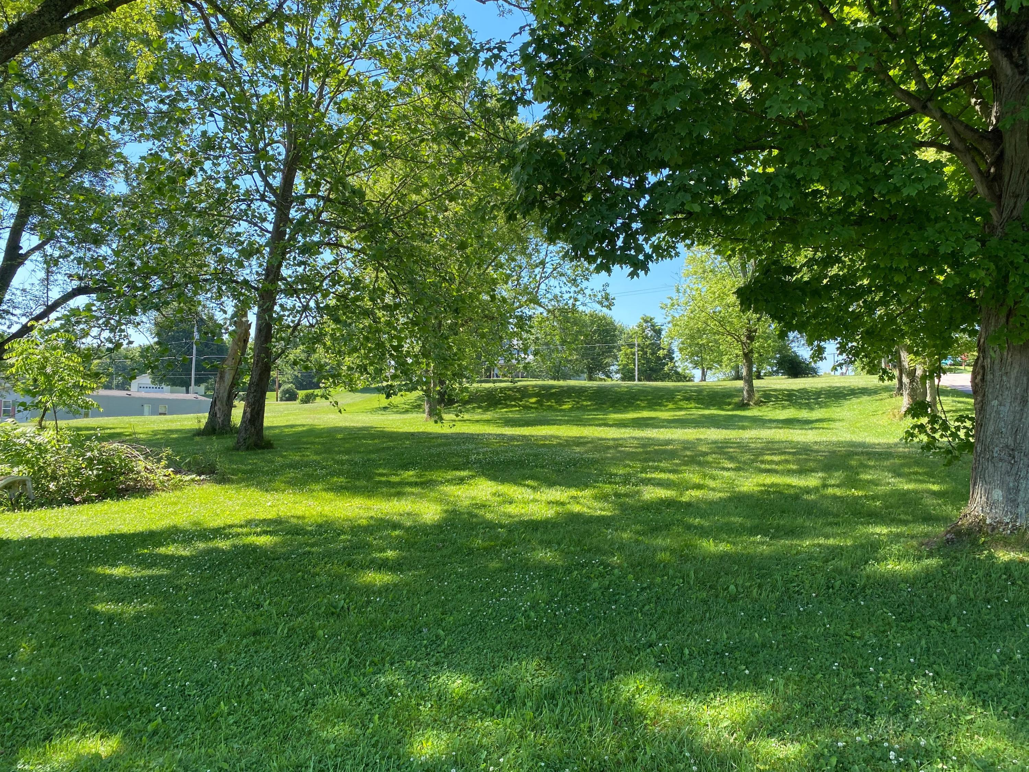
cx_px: 514
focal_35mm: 26
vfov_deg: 53.1
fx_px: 773
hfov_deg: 67.3
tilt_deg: +2.3
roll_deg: -2.2
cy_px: 386
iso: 32
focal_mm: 4.25
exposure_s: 1/604
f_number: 1.8
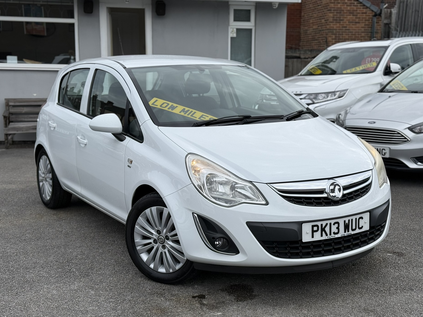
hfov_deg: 36.8
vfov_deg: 28.0
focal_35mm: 52
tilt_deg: -9.4
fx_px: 636
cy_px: 171
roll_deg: -0.7
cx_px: 226
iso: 64
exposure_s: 1/3226
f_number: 1.78
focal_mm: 6.76
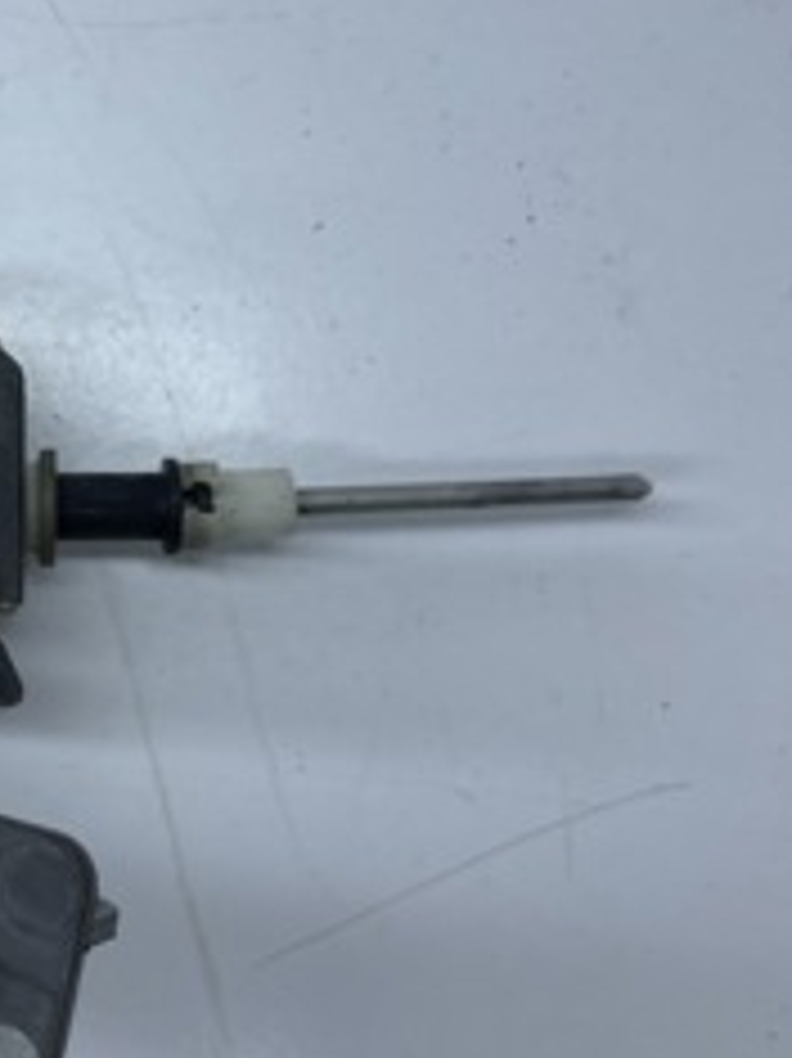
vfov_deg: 37.3
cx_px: 4
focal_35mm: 51
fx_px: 1557
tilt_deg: -85.6
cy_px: 414
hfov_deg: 27.0
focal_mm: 5.1
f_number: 1.6
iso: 32
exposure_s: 1/575
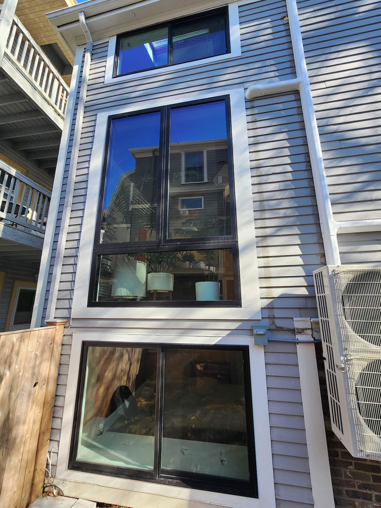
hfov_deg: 89.9
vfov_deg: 106.2
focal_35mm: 13
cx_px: 190
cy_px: 254
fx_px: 191
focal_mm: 2.2
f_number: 2.2
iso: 50
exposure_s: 1/324
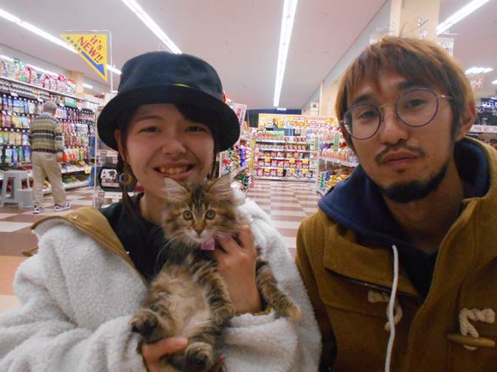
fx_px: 445
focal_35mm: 31
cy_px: 181
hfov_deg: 58.4
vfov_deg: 45.4
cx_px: 247
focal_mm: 5.1
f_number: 3.4
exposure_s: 1/125
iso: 800
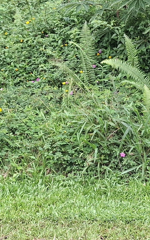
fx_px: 576
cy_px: 136
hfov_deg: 14.7
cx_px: 127
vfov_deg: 23.5
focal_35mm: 88
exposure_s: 1/199
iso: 50
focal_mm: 5.54
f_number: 1.8
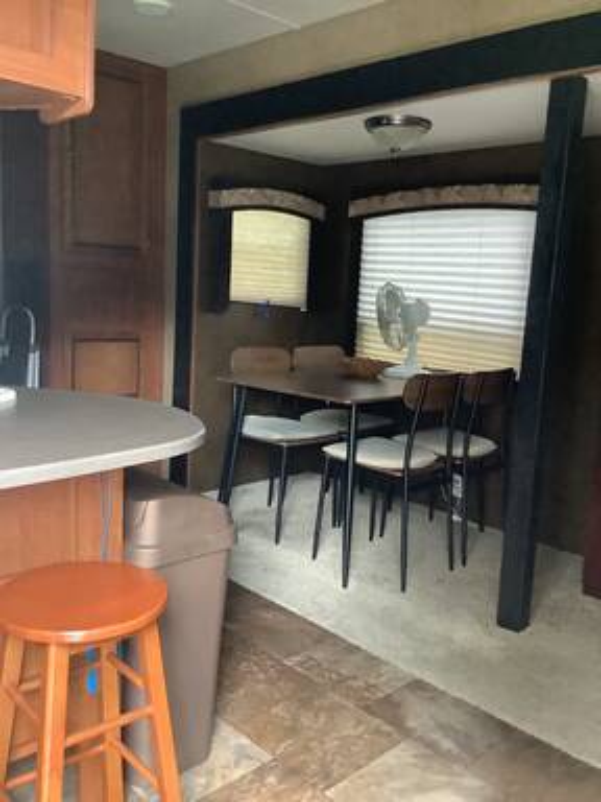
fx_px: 718
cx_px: 300
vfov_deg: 58.4
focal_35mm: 31
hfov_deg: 45.4
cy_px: 401
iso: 400
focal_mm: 3.3
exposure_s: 1/40
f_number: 2.4
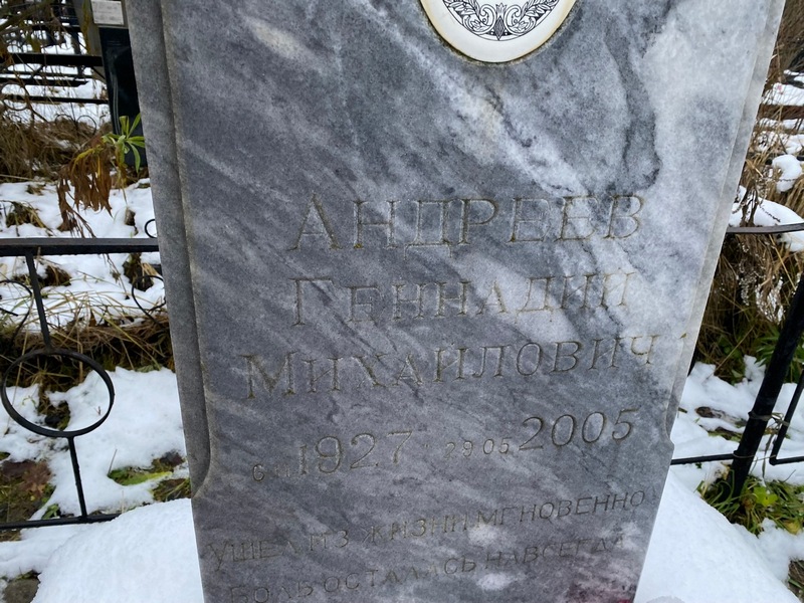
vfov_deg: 53.1
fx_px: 604
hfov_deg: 67.3
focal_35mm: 26
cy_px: 302
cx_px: 402
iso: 125
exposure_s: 1/121
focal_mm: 4.25
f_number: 1.8
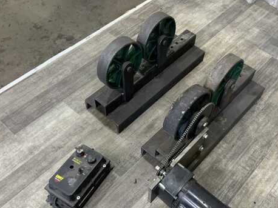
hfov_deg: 48.9
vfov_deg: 37.6
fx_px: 305
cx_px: 157
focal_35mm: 38
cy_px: 122
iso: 125
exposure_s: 1/60
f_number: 1.8
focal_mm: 3
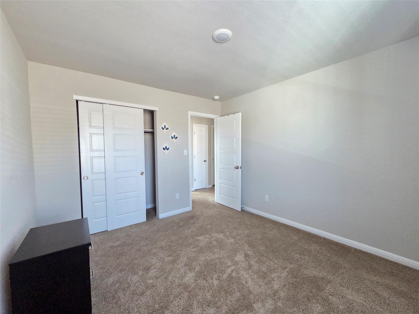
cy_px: 157
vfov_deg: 89.9
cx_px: 210
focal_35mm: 13
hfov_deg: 106.2
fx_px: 157
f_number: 2.2
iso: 800
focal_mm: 2.2
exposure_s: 1/60
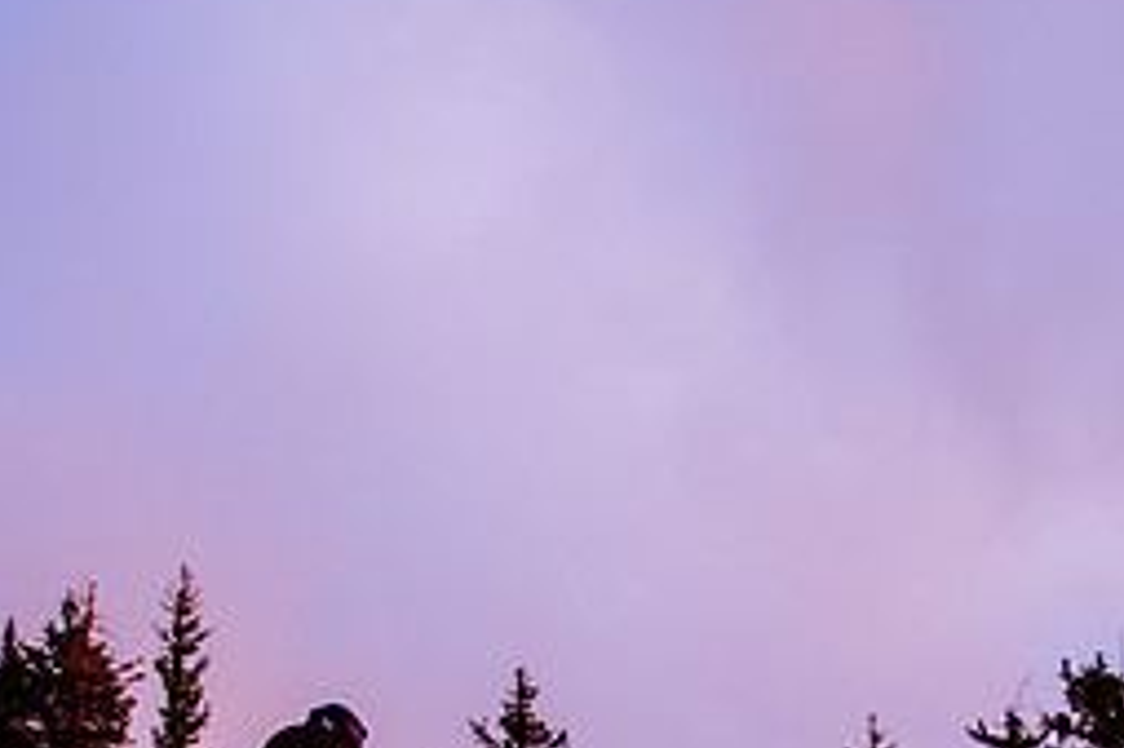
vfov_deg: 21.3
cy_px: 785
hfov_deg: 32.4
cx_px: 812
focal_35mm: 61
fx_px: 1903
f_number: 8
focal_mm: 24
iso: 1250
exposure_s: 1/200
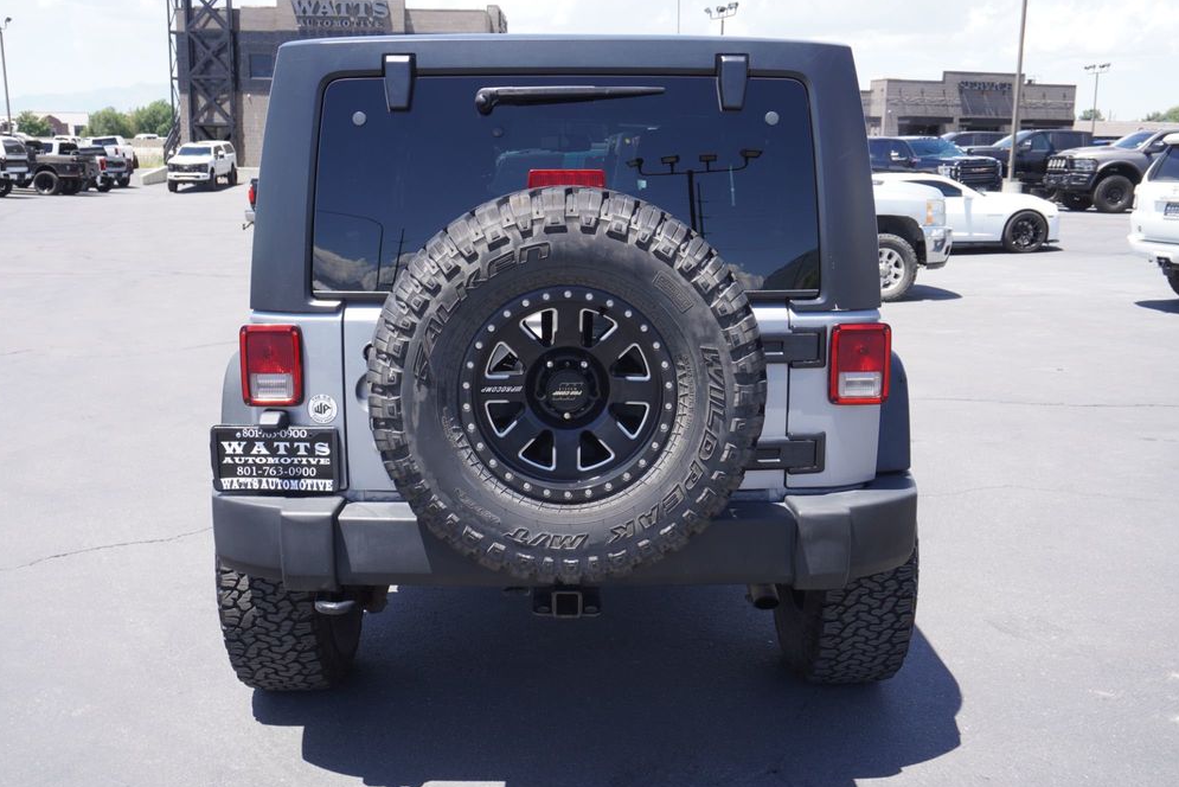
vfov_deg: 37.4
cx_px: 576
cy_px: 391
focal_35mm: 36
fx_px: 1163
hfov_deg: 53.7
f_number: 6.3
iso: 100
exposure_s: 1/160
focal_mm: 23
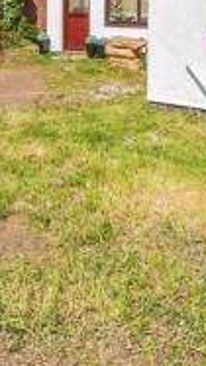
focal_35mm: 55
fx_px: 535
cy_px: -17
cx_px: 154
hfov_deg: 21.6
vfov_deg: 33.9
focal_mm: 10
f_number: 9
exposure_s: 1/3200
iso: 500
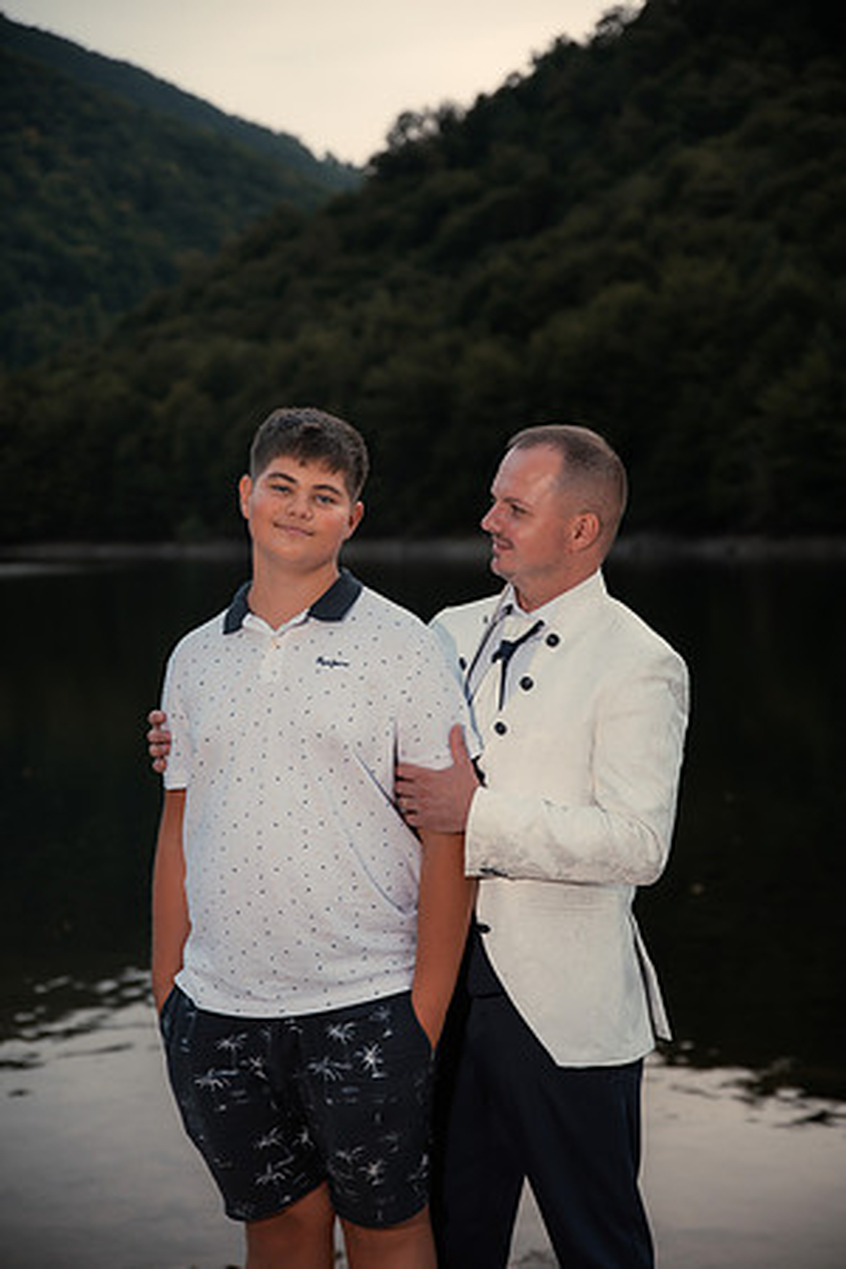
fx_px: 2044
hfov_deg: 23.4
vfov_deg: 34.5
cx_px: 423
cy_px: 634
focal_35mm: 58
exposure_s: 1/500
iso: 320
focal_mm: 58
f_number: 2.8
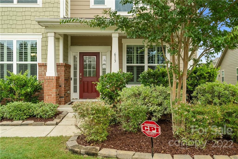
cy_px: 80
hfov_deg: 61.9
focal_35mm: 30
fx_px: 198
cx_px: 119
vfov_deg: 43.6
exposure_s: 1/15
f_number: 8
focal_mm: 30
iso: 250
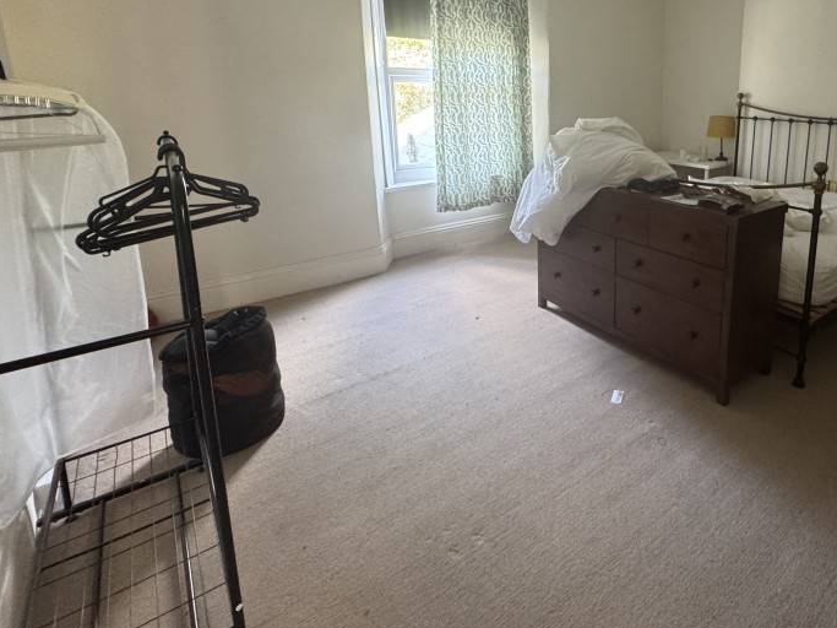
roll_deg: -0.9
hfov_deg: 74.7
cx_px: 602
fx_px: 508
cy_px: 194
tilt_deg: -12.2
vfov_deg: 61.4
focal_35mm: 21
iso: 400
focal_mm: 2.22
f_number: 2.2
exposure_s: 1/60
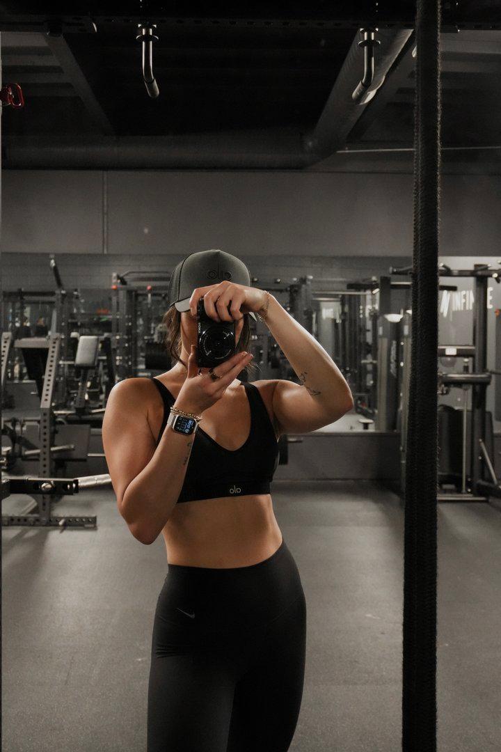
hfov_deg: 28.9
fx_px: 971
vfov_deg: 42.3
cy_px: 376
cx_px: 250
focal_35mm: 46
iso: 6400
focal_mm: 31
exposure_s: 1/50
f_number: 5
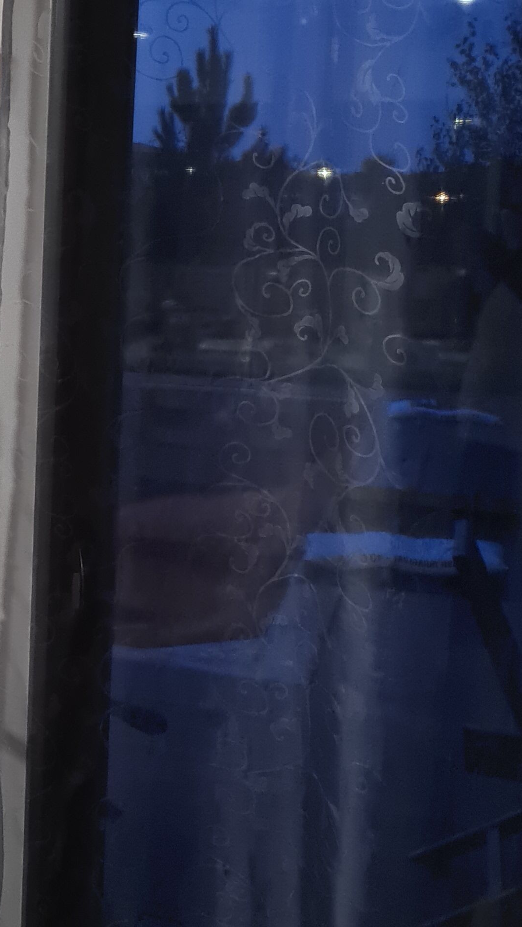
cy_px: 366
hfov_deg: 18.5
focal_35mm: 60
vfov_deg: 34.8
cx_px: -178
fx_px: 1476
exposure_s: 1/50
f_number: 1.8
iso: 640
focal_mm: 5.4
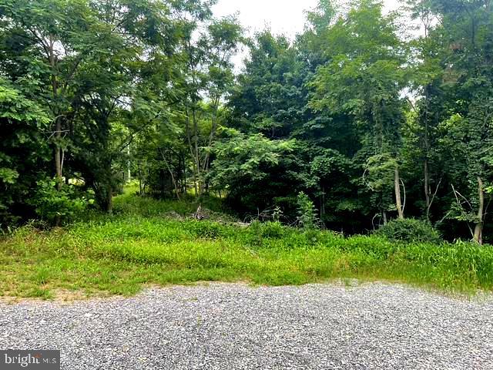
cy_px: 185
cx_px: 246
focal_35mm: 29
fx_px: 413
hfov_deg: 61.7
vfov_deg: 48.2
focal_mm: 3
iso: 16
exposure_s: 1/166
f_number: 1.8
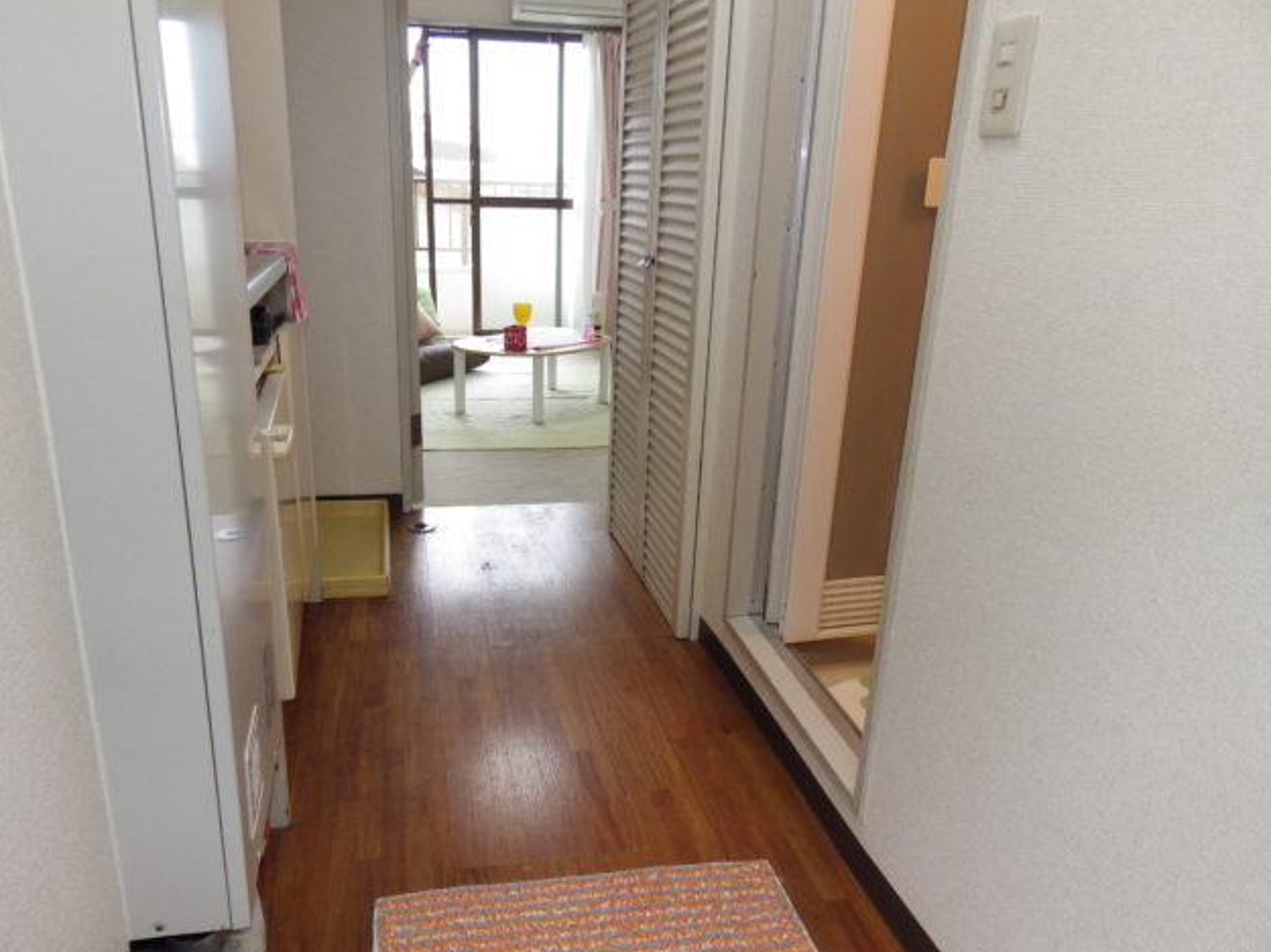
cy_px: 515
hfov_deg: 69.3
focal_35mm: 25
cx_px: 582
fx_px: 917
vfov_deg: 54.8
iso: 250
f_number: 3.1
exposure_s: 1/45
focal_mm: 4
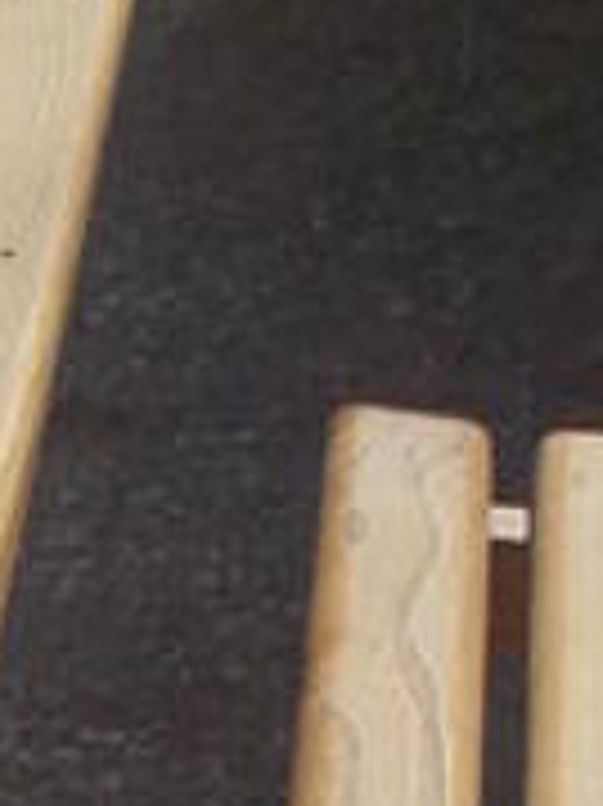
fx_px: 4511
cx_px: -166
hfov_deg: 7.6
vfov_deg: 9.8
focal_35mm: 194
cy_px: 1349
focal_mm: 4.6
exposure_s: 1/160
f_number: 8
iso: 80
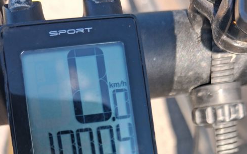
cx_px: 123
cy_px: 162
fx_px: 263
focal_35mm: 39
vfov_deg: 30.0
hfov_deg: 50.4
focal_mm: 4
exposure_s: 1/159
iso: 25
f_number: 1.8
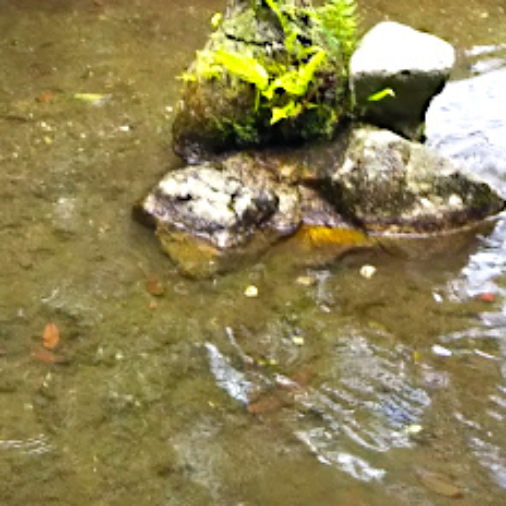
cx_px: 277
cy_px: -294
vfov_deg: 13.8
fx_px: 1935
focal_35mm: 117
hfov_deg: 14.9
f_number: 2.2
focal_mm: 4
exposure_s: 1/30
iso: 50
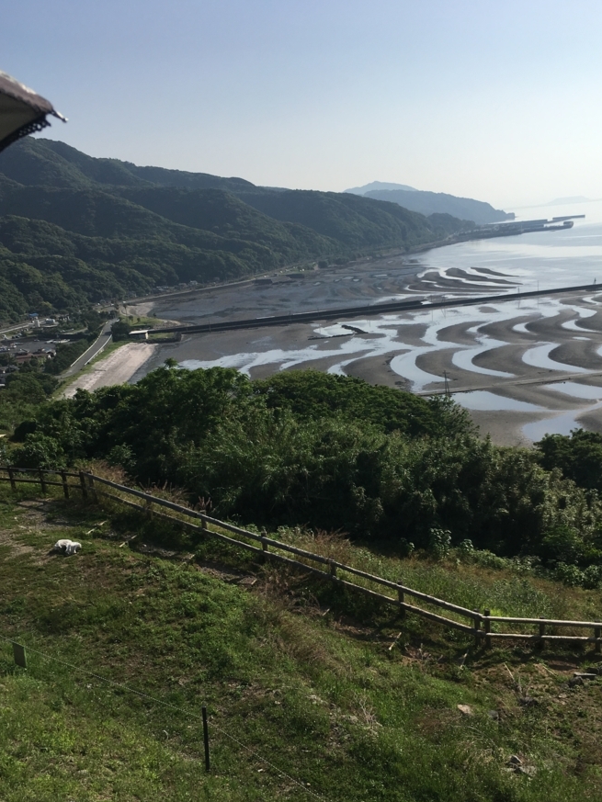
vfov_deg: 53.7
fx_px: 788
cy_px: 459
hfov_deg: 41.8
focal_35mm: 34
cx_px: 325
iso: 25
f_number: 2.2
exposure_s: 1/3077
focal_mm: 4.15
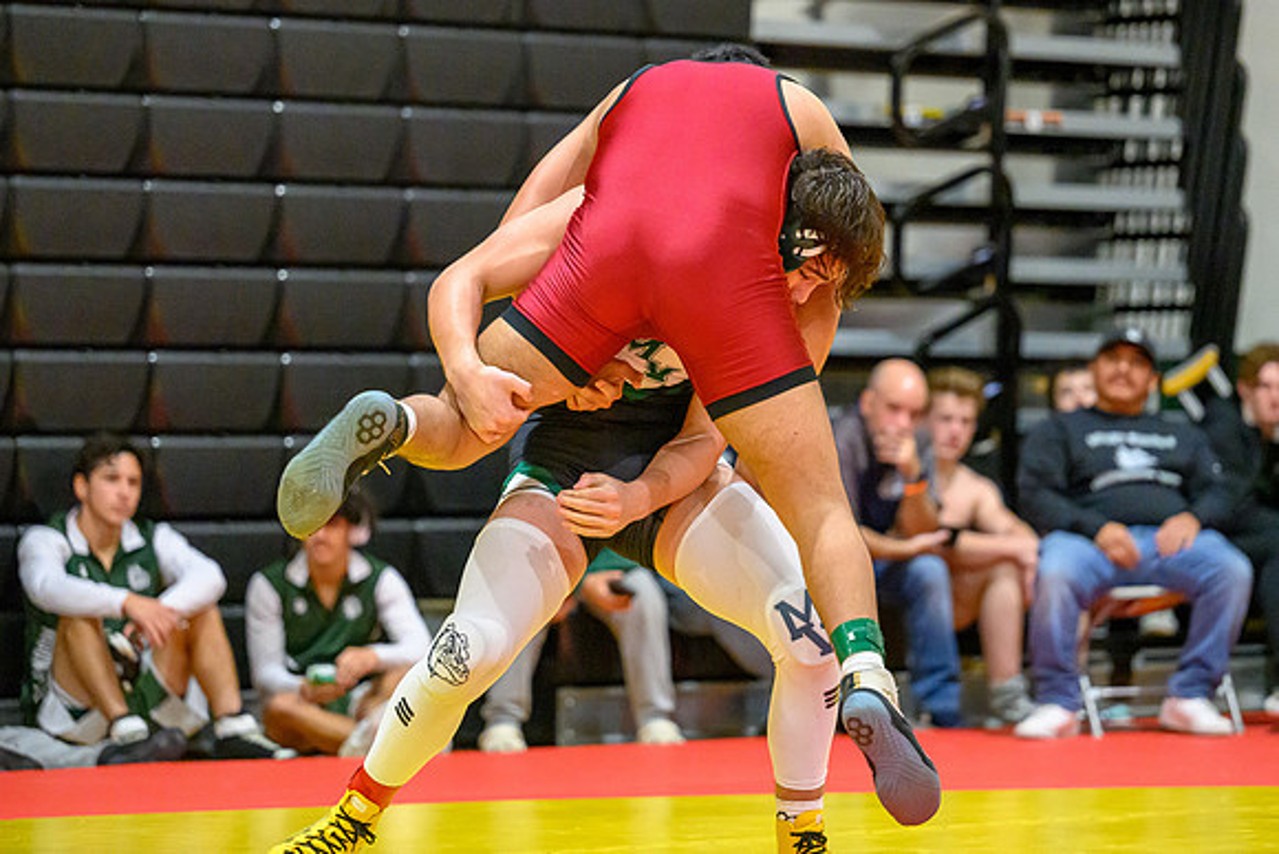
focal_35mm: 160
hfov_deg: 12.8
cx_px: 650
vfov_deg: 8.6
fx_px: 5687
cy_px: 360
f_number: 2.8
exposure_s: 1/640
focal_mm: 135
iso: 12800
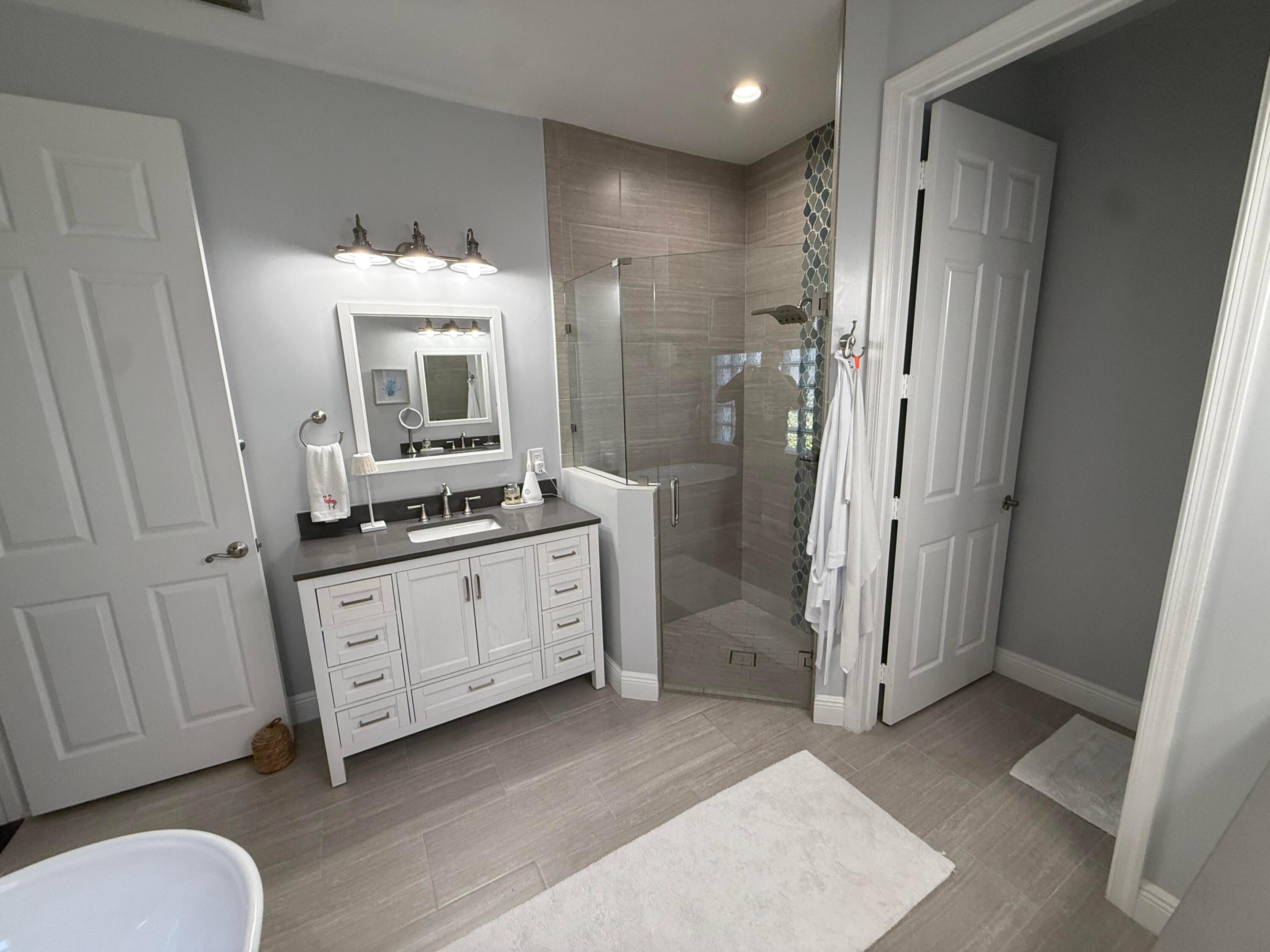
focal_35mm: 14
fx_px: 514
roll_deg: +1.7
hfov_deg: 102.1
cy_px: 476
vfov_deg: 85.7
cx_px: 635
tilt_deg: -10.8
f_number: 2.2
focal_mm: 2.22
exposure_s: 1/120
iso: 200
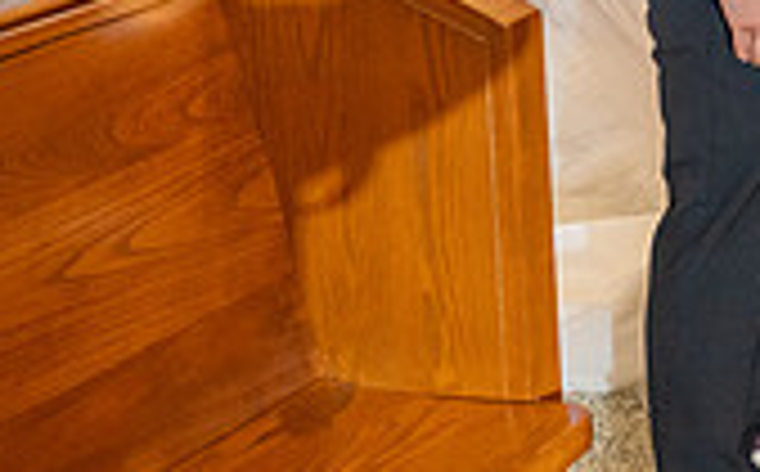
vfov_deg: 12.1
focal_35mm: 98
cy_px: -401
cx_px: 1324
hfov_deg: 17.6
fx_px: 2026
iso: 1000
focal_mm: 24
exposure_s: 1/200
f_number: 3.2
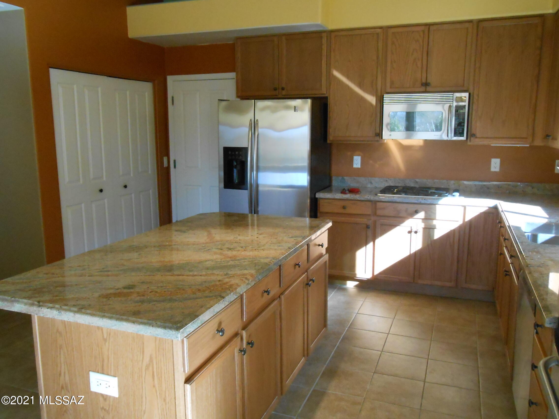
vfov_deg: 46.8
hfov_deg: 60.0
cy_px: 210
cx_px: 280
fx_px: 484
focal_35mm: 30
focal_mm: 5.3
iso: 640
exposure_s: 1/125
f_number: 3.8
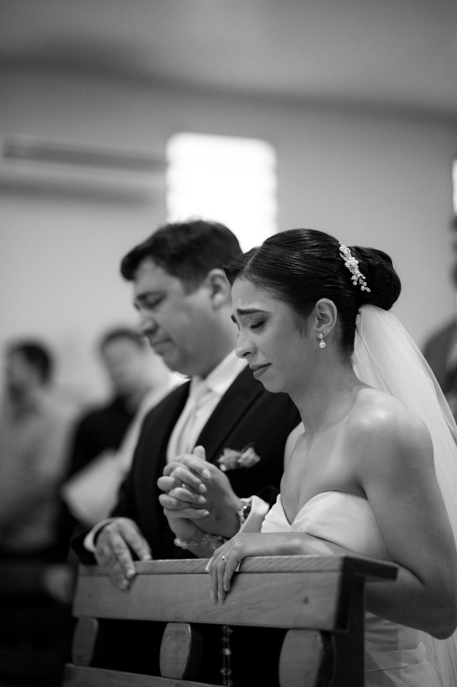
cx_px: 228
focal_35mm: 85
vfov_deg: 23.9
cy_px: 344
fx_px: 1621
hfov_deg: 16.0
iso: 2500
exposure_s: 1/320
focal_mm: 85
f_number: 2
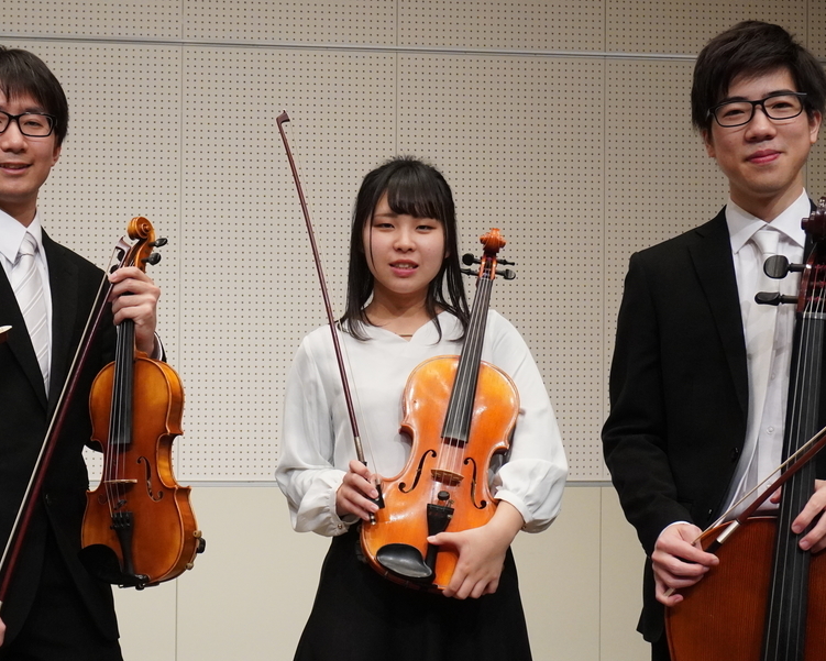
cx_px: 255
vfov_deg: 24.2
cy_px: 328
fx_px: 1540
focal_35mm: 63
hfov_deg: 29.7
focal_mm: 28
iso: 2500
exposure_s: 1/200
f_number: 6.3
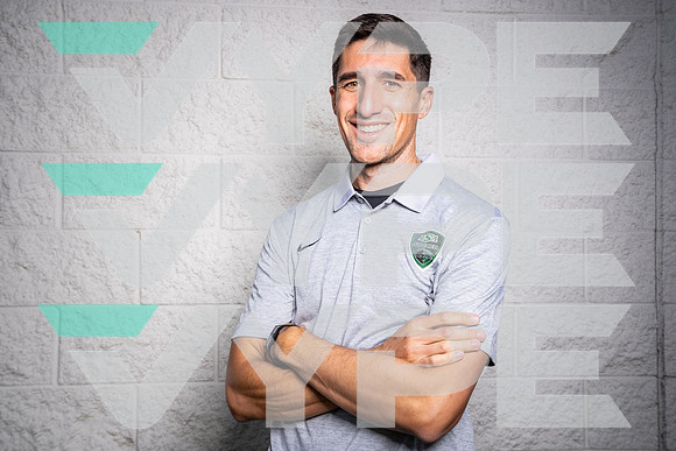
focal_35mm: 37
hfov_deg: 51.9
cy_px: 226
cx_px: 338
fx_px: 695
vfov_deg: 36.0
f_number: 8
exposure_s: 1/250
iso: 100
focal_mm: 37
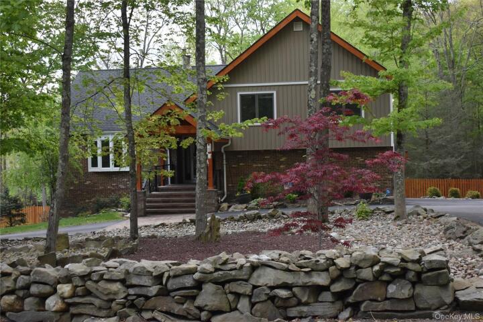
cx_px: 242
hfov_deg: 36.9
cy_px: 161
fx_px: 724
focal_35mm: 54
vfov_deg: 25.1
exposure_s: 1/500
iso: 1100
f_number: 4.8
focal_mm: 36
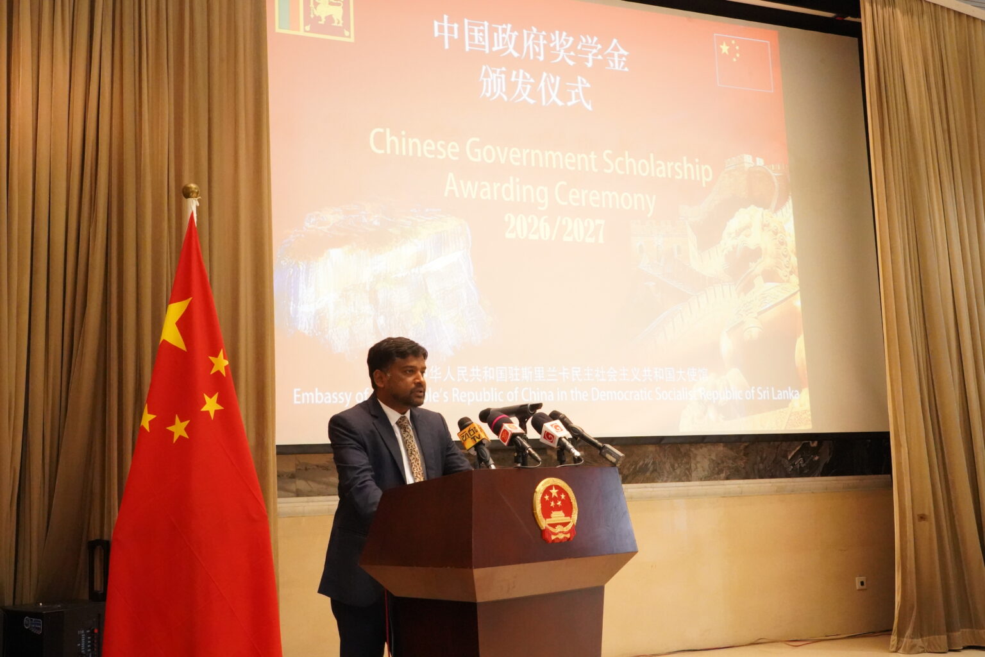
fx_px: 1012
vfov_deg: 35.9
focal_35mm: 37
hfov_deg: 51.9
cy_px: 328
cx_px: 492
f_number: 16
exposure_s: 1/40
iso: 16000
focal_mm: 37
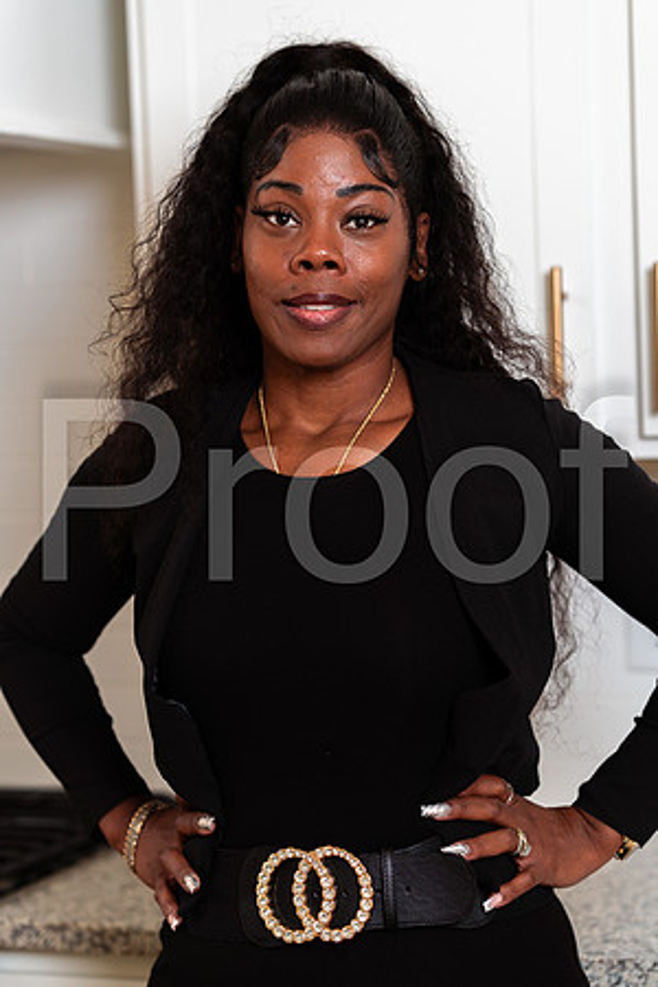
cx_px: 329
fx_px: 2330
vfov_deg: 23.9
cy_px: 494
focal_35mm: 85
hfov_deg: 16.1
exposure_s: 1/160
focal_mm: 85
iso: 50
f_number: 2.8
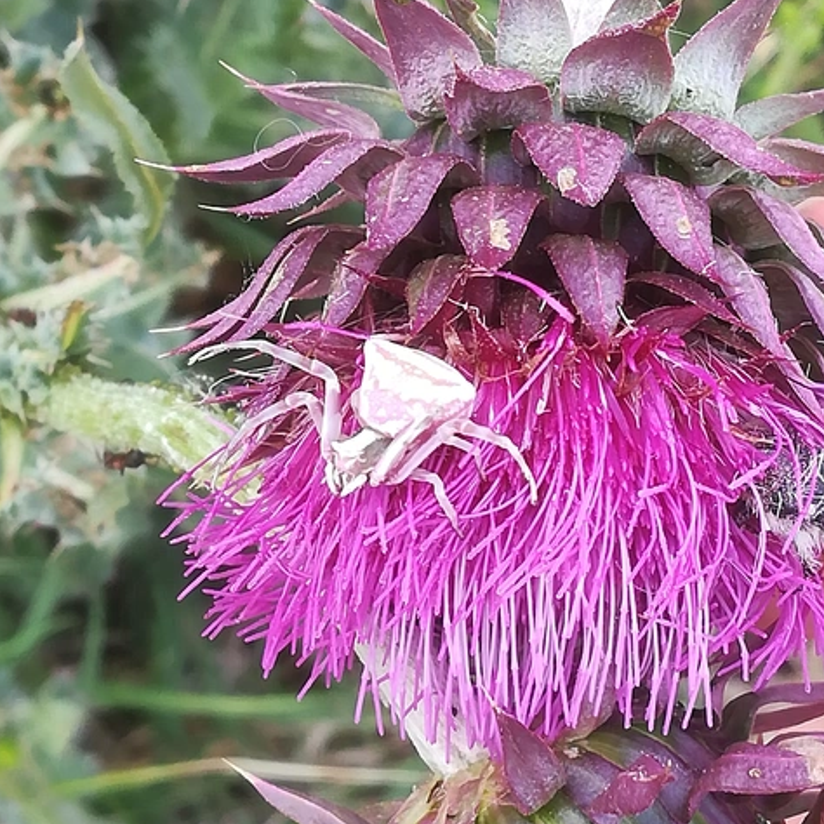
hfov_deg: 18.7
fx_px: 2505
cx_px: 410
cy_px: 320
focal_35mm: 93
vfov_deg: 18.7
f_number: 2.2
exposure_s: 1/127
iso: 50
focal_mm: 3.83
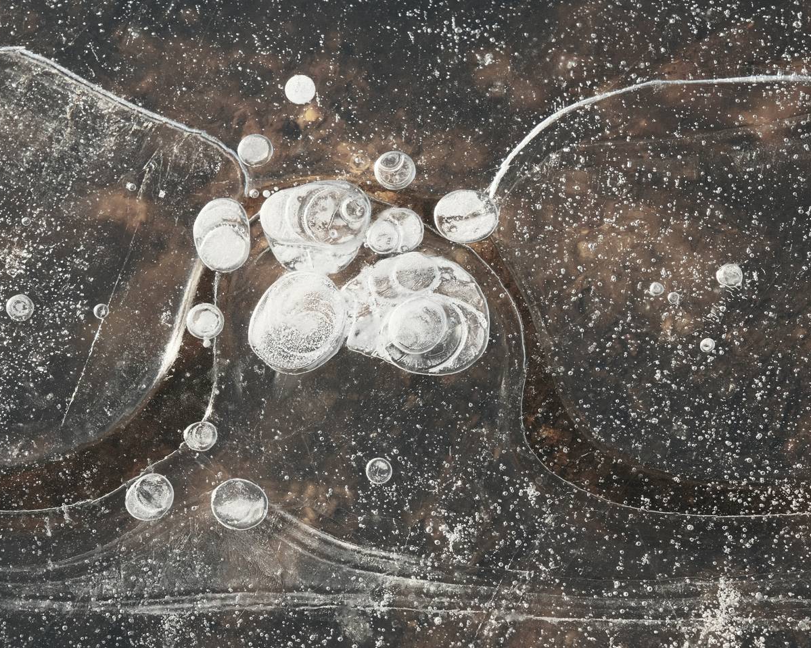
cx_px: 336
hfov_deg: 16.8
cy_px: 317
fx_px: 2736
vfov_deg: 13.5
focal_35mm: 114
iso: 640
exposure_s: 1/180
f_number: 8
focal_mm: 60.8
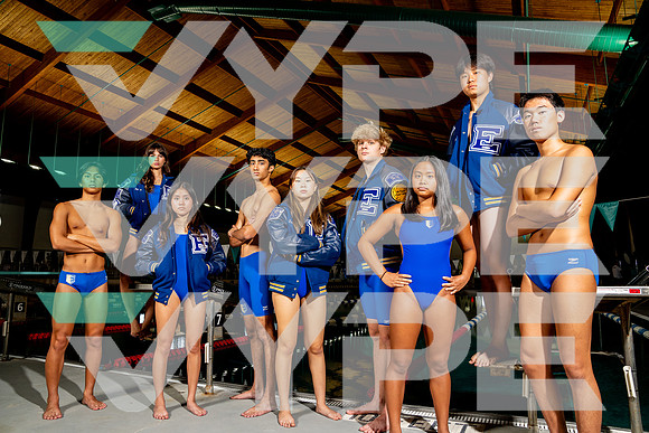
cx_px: 324
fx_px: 433
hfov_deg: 73.7
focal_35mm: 24
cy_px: 216
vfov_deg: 53.2
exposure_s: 1/125
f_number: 7.1
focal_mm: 24
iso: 500
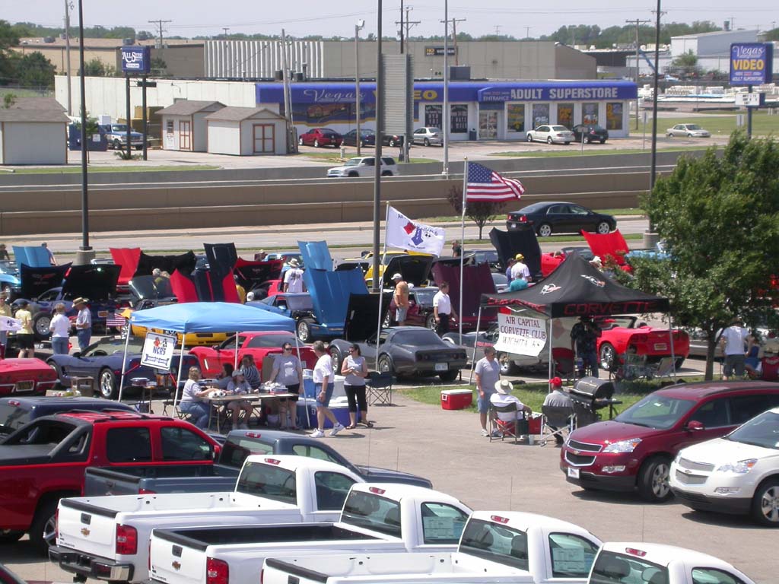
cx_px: 390
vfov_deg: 9.6
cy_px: 292
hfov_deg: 12.8
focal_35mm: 154
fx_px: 3466
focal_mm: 32
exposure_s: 1/294
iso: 100
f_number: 7.3
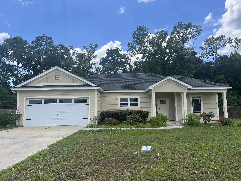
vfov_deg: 53.1
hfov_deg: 67.3
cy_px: 90
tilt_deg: +6.0
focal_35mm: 26
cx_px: 120
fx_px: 181
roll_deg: +1.0
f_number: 1.5
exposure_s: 1/3704
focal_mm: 5.7
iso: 50
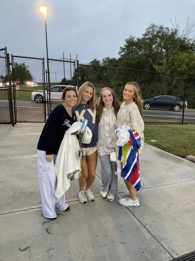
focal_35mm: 29
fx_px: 218
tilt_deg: -11.6
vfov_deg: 61.7
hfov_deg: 48.2
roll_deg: -1.3
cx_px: 98
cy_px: 130
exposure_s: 1/40
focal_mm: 3
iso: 320
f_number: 1.8
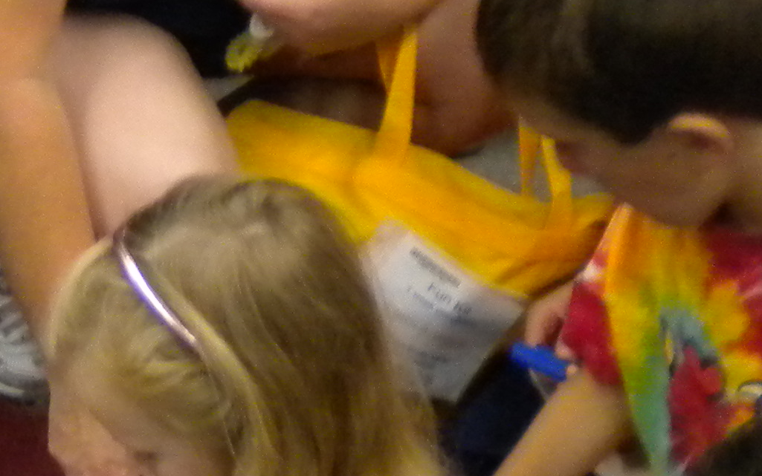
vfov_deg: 9.9
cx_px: -161
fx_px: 2742
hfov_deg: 15.2
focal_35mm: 132
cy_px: 426
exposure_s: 1/42
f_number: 3.1
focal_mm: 6.3
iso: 400
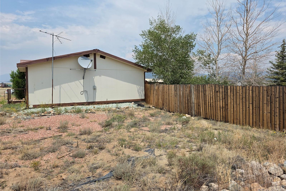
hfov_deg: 73.7
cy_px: 87
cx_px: 143
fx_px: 191
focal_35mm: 24
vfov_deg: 53.0
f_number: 1.7
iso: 64
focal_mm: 6.3
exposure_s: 1/7944
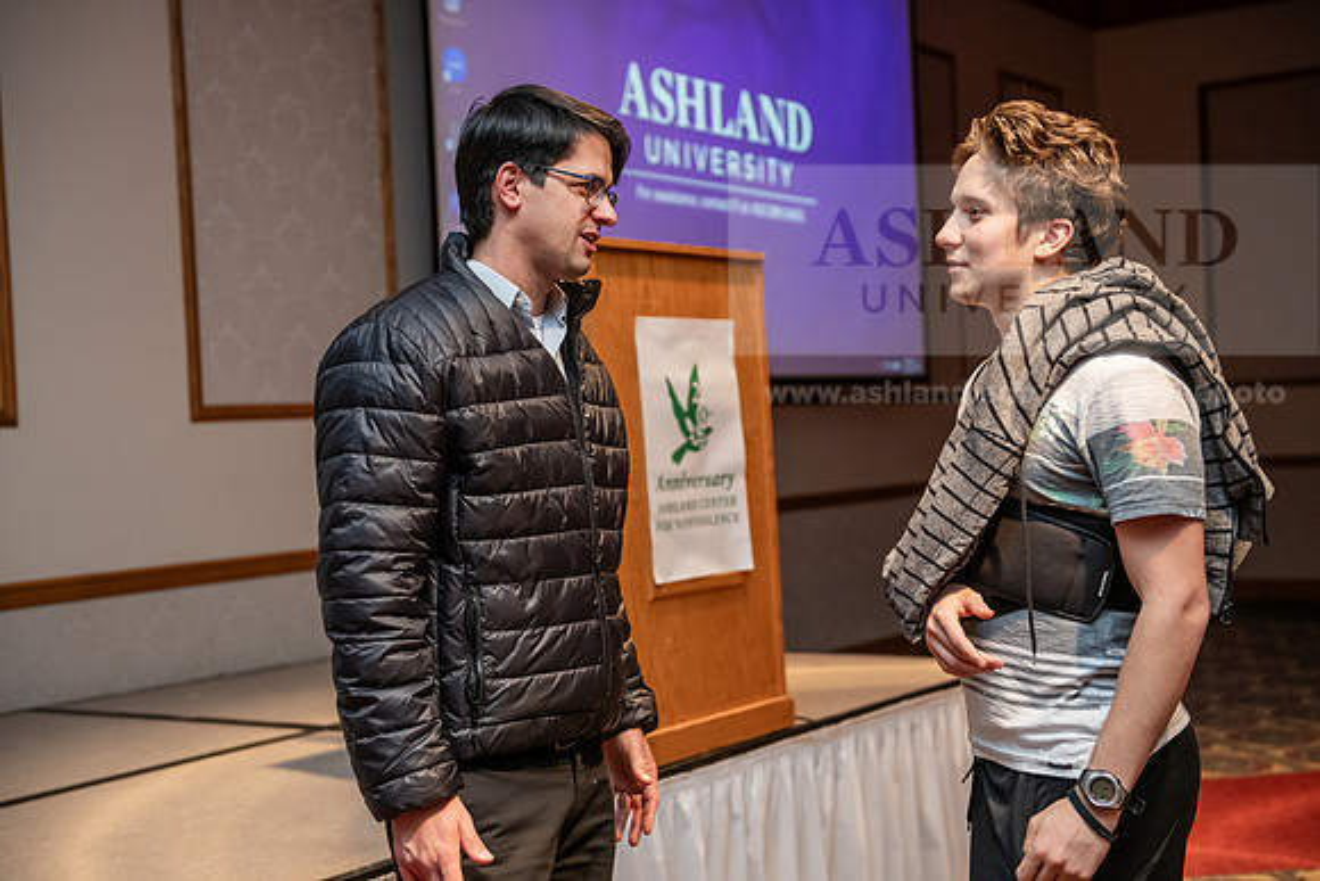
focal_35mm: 52
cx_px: 660
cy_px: 440
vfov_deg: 26.0
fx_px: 1907
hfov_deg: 38.2
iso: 2000
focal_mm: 52
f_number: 3.2
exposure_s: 1/160
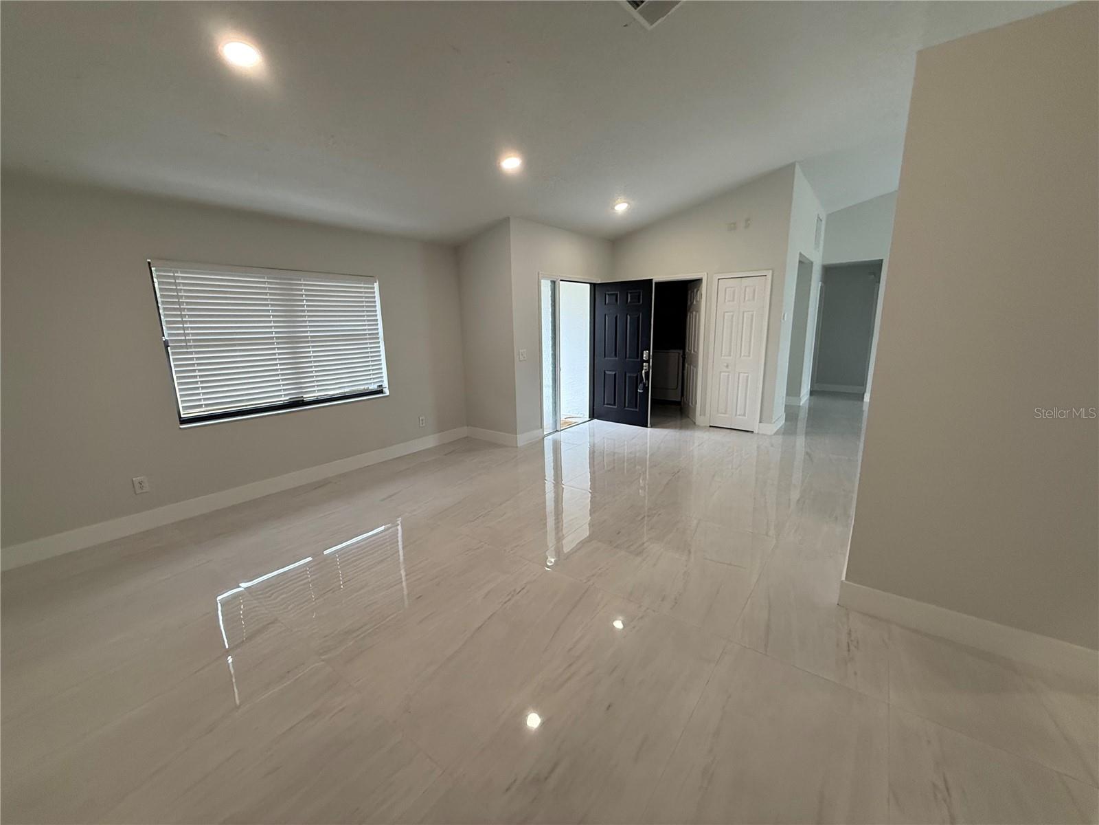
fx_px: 444
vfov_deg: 85.7
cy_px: 412
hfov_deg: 102.1
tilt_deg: -11.6
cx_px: 550
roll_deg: +1.2
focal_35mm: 14
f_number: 2.2
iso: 200
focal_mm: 2.22
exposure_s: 1/120
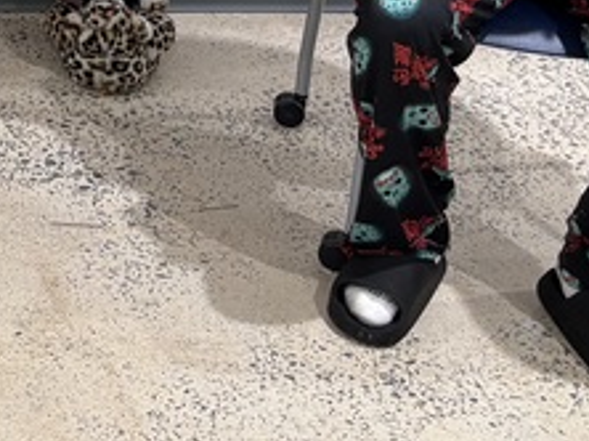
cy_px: -319
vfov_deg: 11.5
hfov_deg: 13.9
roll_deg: -0.2
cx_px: -581
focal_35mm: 120
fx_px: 2040
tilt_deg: -15.4
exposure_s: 1/75
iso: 64
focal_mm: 5.96
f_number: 1.6
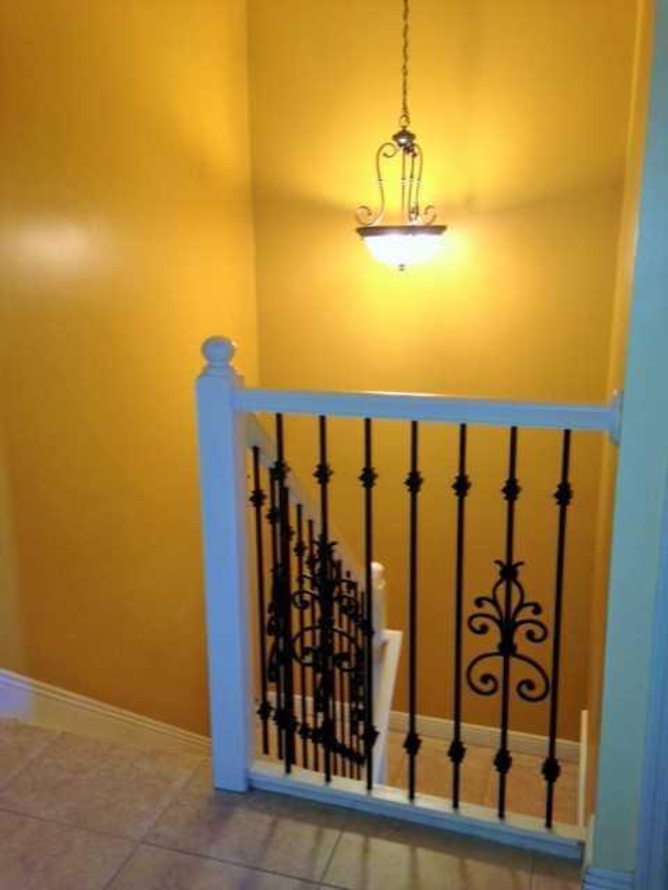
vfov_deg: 55.4
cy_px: 445
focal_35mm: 33
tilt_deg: -14.7
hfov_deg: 42.9
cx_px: 334
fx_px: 849
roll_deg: +0.3
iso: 80
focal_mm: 4.12
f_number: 2.4
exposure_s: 1/20
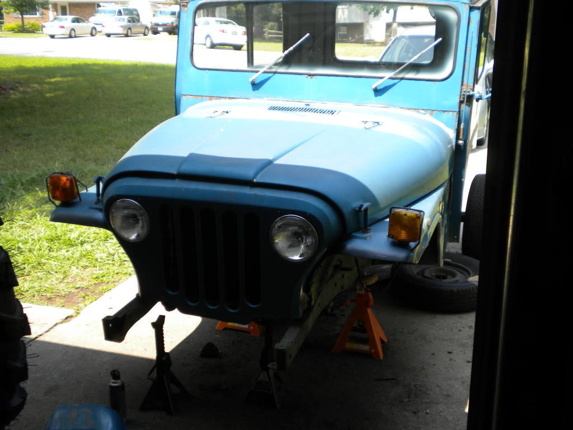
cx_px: 286
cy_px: 215
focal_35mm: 41
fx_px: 679
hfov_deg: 45.8
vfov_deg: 35.1
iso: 80
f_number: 3.5
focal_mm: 7.4
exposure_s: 1/230
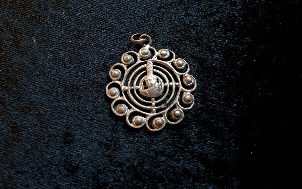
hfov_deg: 51.6
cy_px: 86
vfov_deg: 33.5
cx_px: 151
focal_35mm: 38
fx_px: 313
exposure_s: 1/40
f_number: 2.4
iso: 64
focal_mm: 4.28
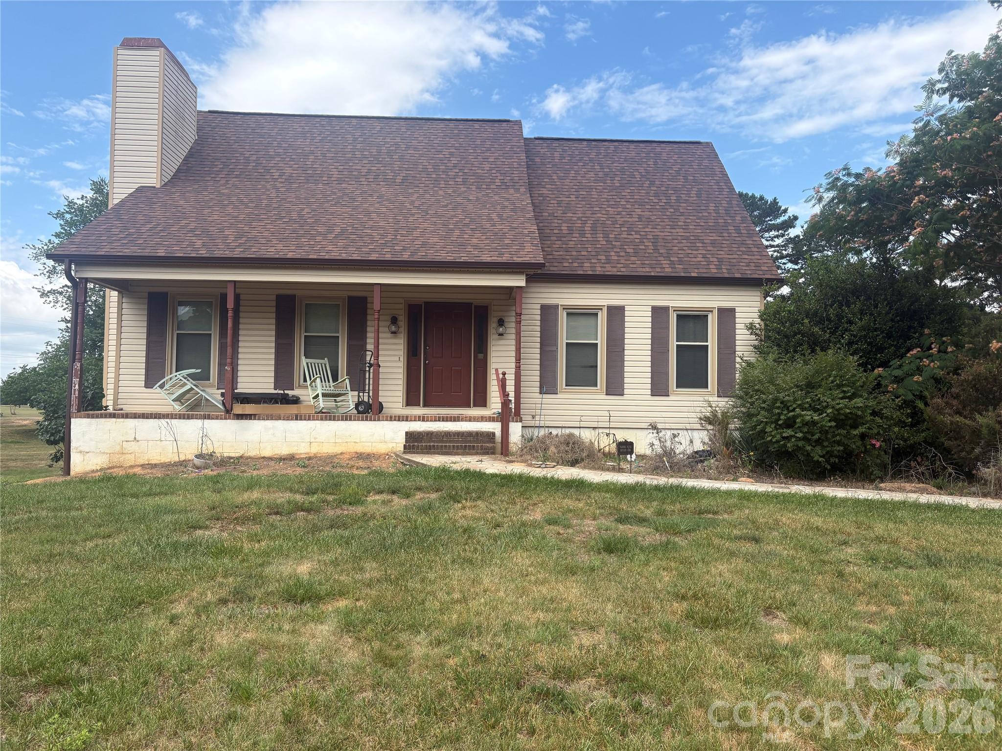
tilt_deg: +2.6
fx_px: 753
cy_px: 376
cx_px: 501
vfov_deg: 53.1
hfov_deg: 67.3
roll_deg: -0.7
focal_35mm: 26
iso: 50
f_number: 1.6
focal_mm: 5.96
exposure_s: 1/1953
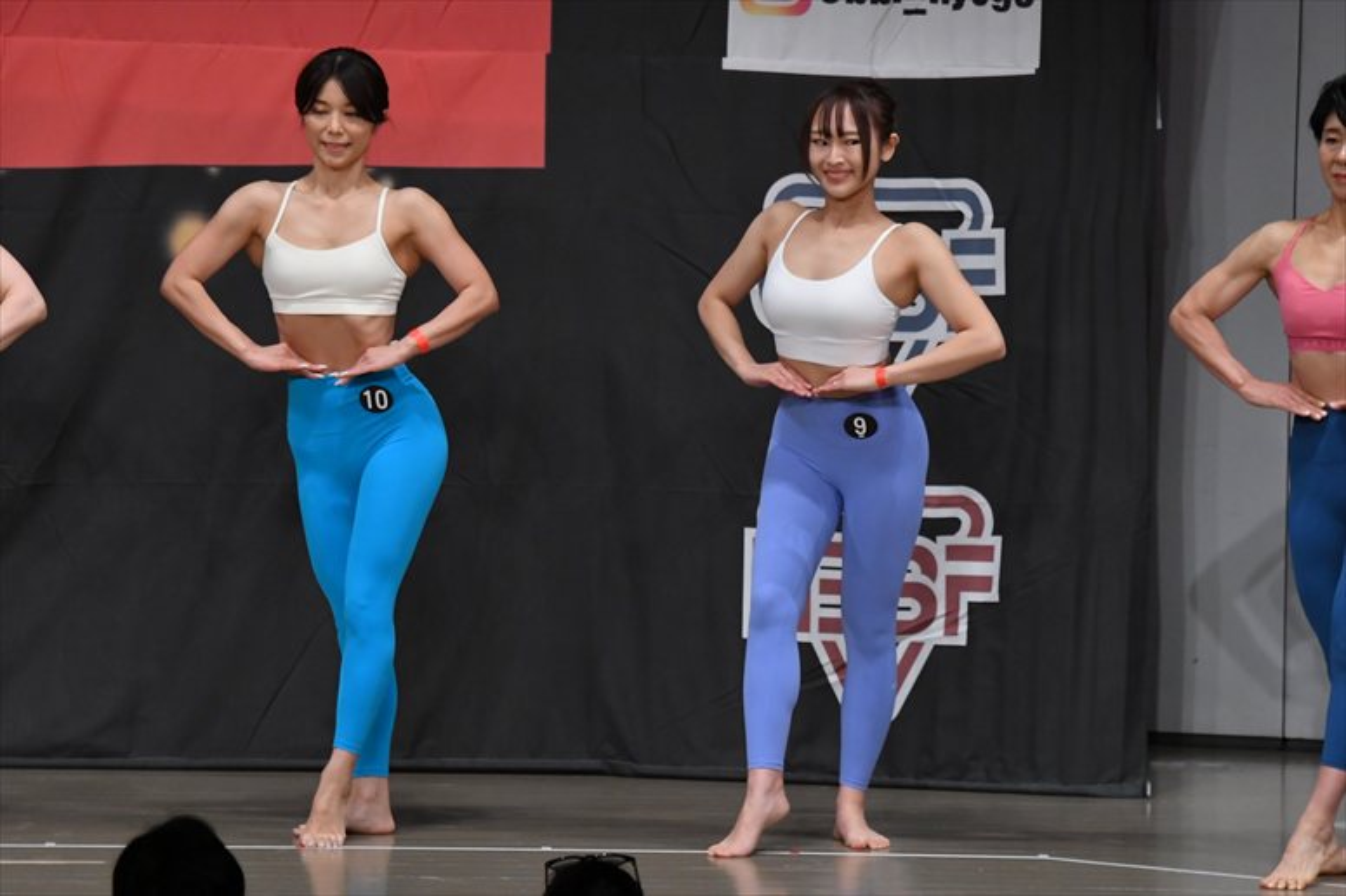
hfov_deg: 8.6
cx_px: 673
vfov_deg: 5.7
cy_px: 448
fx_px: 8969
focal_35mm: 240
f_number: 5.6
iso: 3200
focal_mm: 160
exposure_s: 1/400
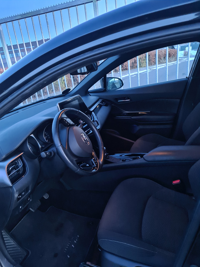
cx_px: 100
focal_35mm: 25
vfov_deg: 69.4
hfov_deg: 54.9
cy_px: 134
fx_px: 193
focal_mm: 7
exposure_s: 1/50
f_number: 1.8
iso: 1250
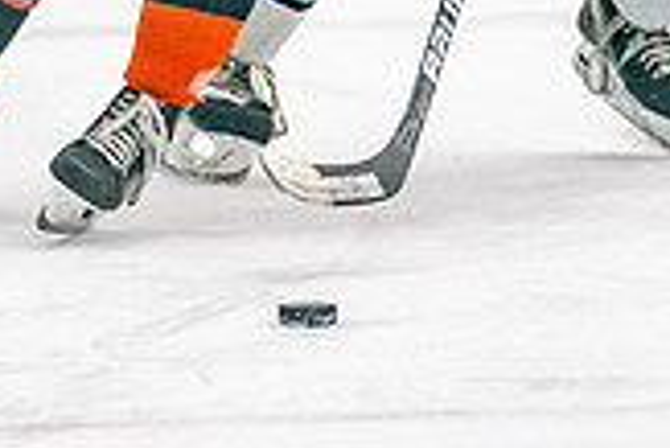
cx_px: 411
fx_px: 10841
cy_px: -162
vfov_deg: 2.4
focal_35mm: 582
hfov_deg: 3.5
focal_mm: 136
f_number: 2.8
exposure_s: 1/1250
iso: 3200
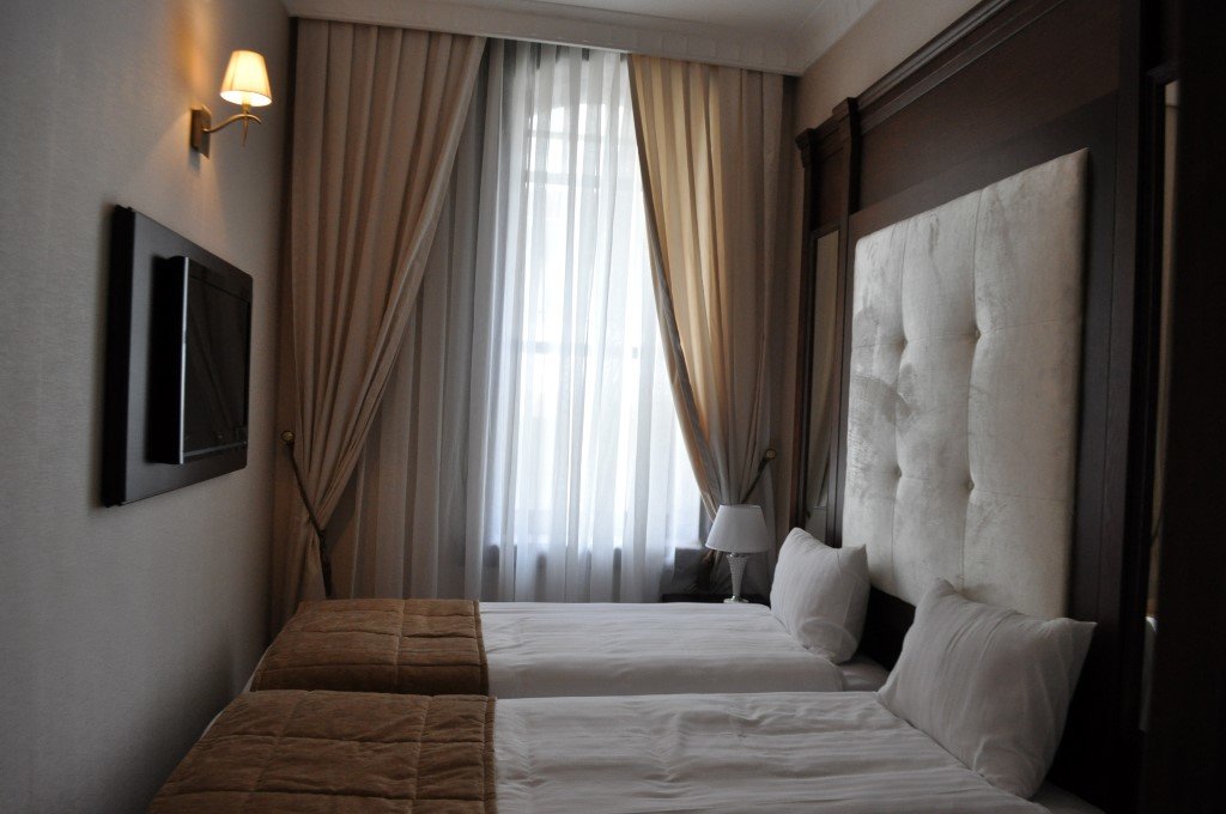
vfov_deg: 47.8
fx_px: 918
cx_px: 613
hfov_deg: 67.4
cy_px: 407
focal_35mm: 27
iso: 800
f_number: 6.3
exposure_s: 1/160
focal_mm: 18
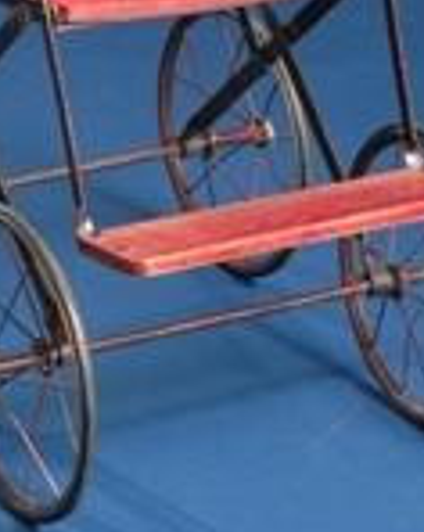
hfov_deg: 5.2
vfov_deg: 6.4
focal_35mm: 299
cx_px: 61
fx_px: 4700
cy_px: -180
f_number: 9
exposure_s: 1
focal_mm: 70
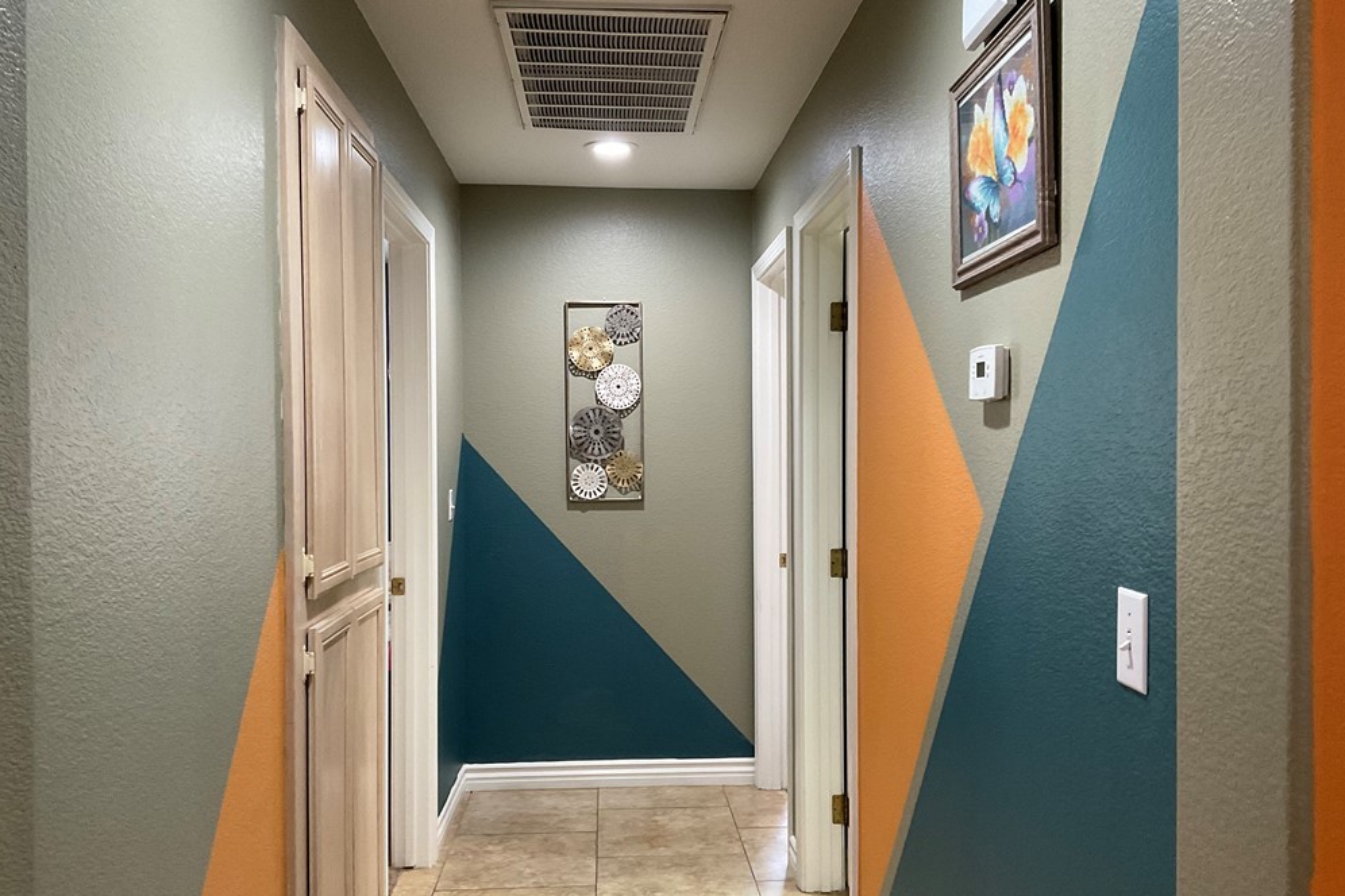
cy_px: 466
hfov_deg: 60.3
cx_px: 674
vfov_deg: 42.3
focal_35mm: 31
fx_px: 1158
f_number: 1.8
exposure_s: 1/60
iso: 160
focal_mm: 3
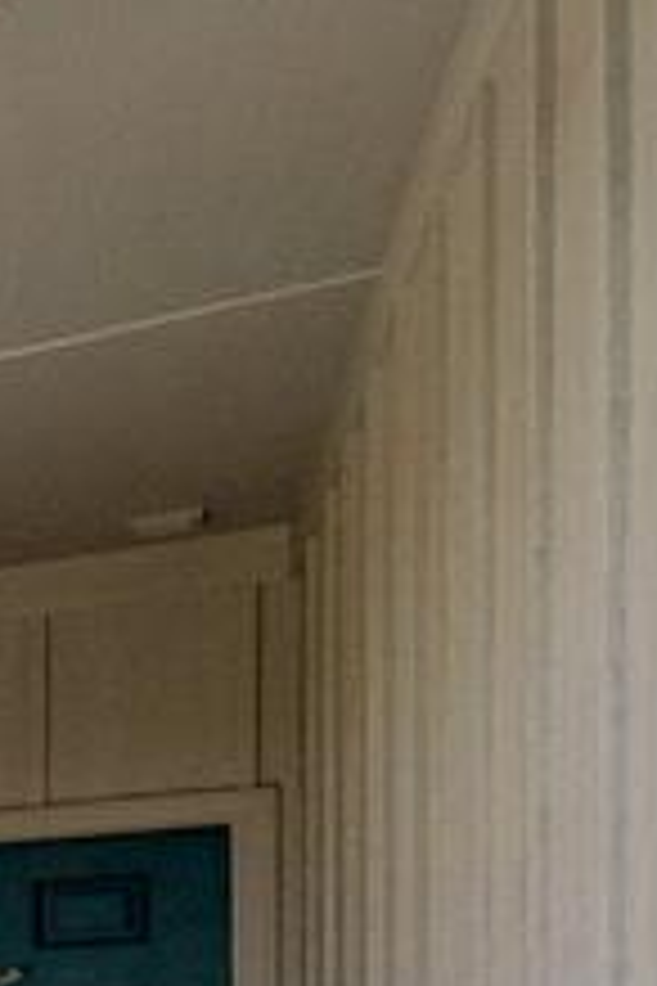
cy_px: 1135
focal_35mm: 70
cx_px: -1528
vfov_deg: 26.2
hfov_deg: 10.2
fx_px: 1916
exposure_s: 1/640
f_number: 8
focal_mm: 10
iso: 200
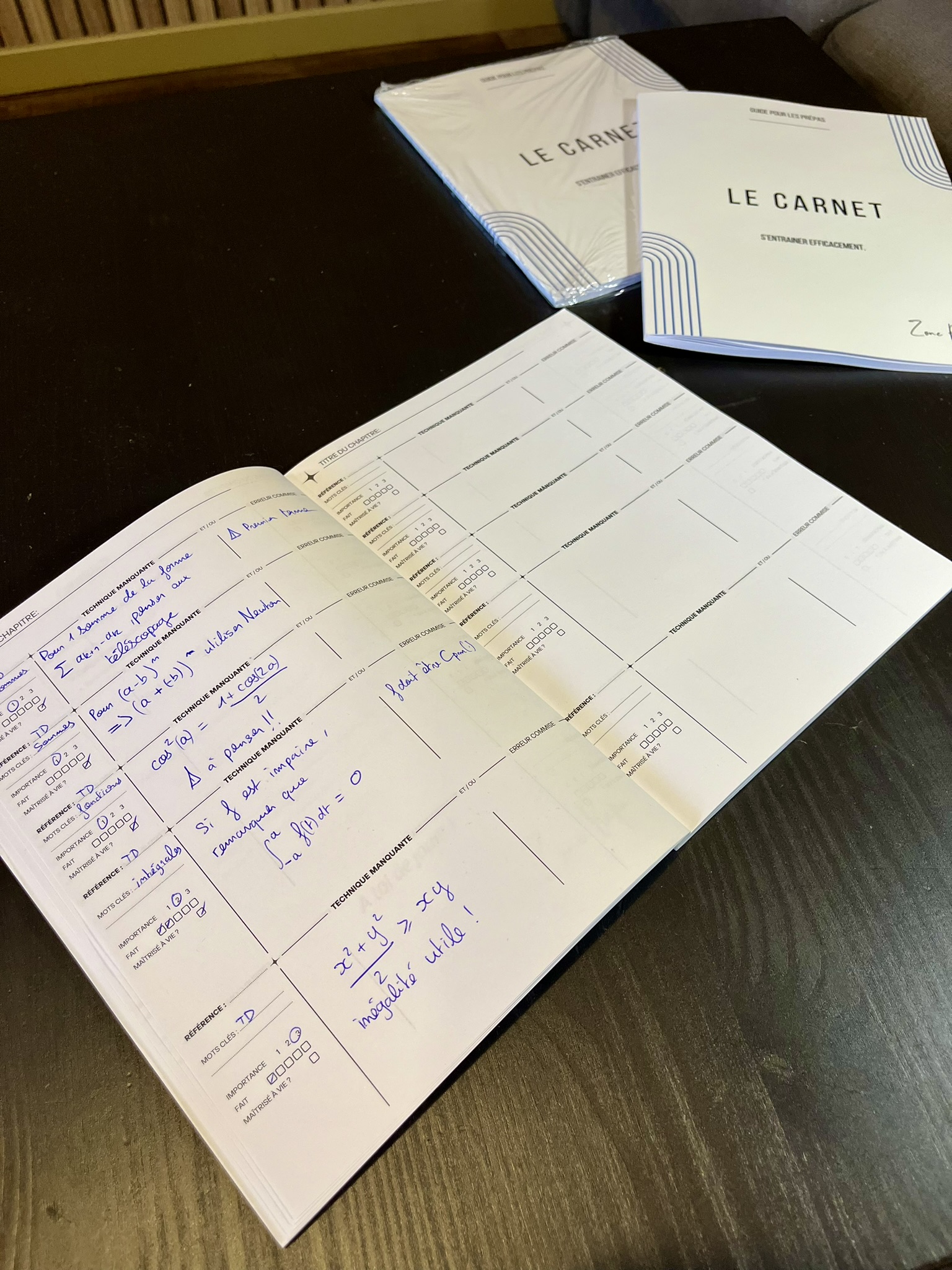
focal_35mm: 26
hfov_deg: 53.1
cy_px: 635
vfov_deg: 67.3
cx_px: 476
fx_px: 953
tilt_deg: -55.4
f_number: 1.6
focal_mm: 5.1
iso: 125
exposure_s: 1/100
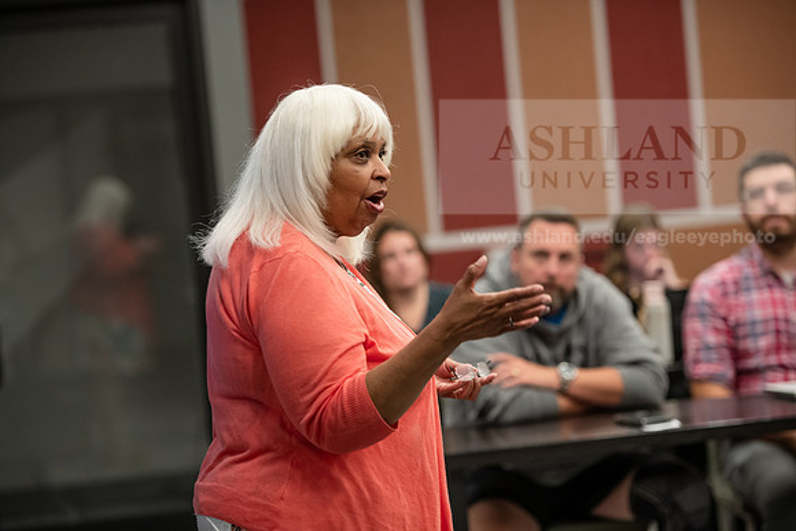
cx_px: 398
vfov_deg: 12.2
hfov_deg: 18.3
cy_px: 266
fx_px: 2477
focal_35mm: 112
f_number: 2.8
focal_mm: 112
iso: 1250
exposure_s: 1/200
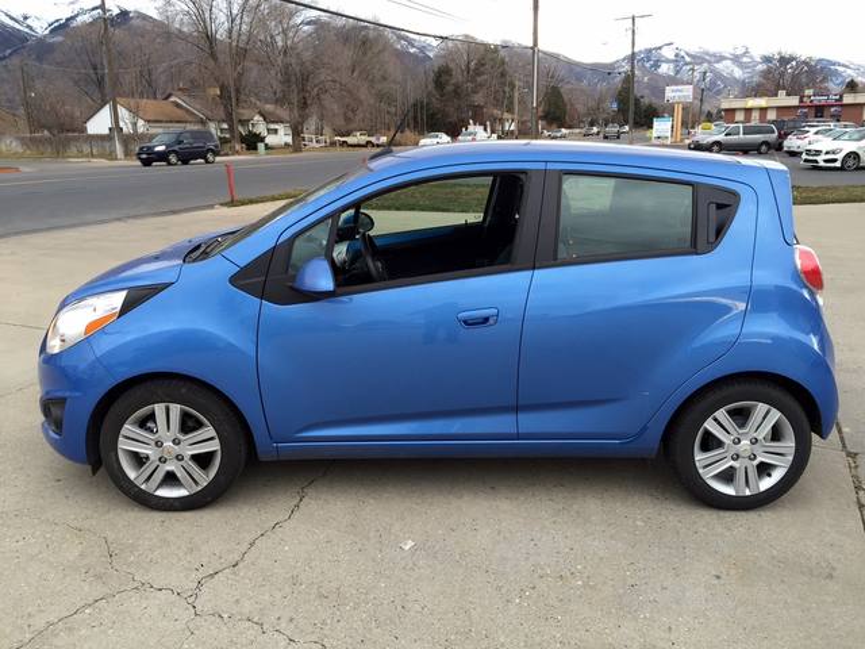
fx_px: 725
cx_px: 432
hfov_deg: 61.7
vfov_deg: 48.2
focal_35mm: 29
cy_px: 324
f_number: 2.2
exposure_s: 1/120
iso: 40
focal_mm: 4.15
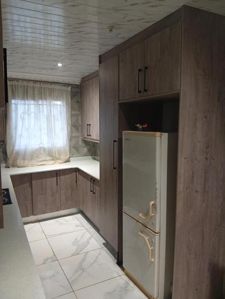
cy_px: 150
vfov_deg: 67.2
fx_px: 225
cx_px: 112
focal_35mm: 26
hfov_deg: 53.2
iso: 724
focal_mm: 3.96
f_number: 1.8
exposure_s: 1/20
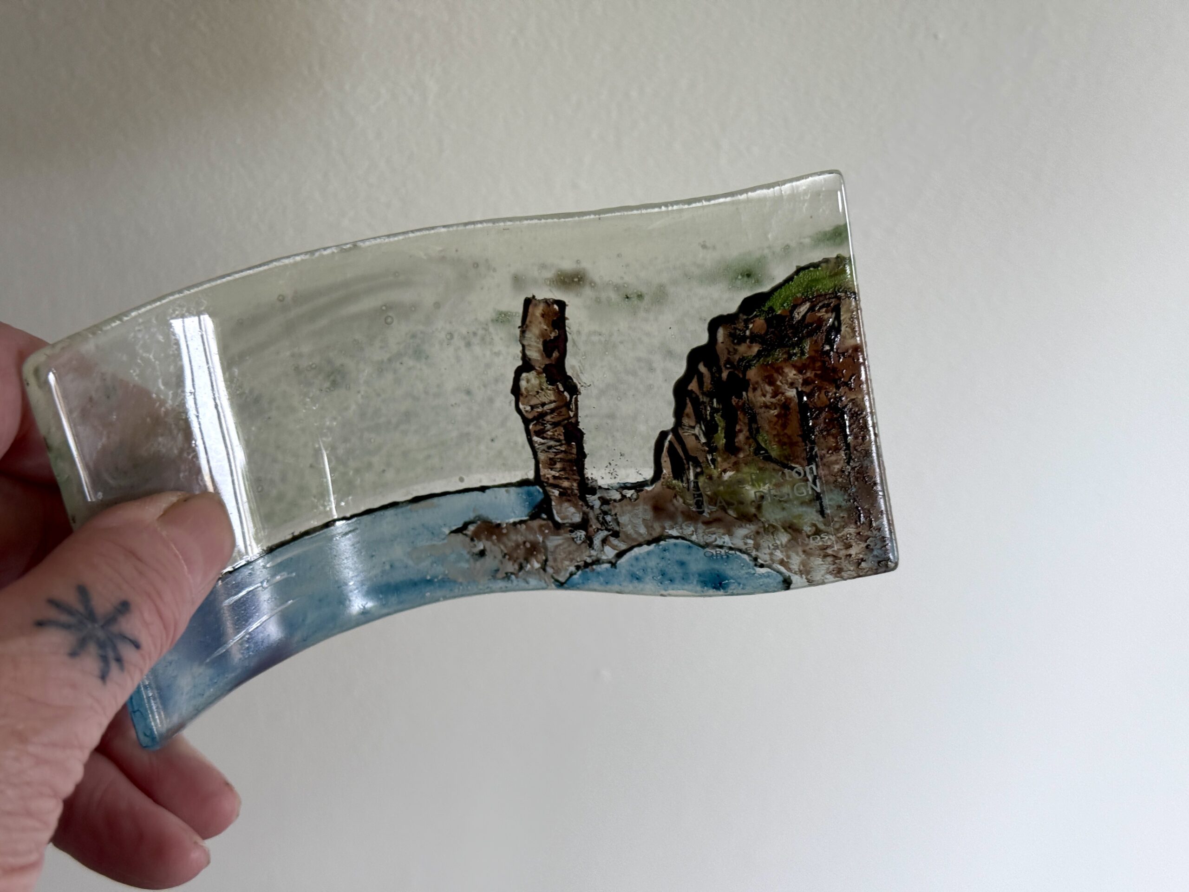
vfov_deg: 30.3
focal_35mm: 48
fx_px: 1649
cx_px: 594
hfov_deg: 39.7
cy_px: 446
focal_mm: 6.76
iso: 100
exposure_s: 1/185
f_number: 1.78
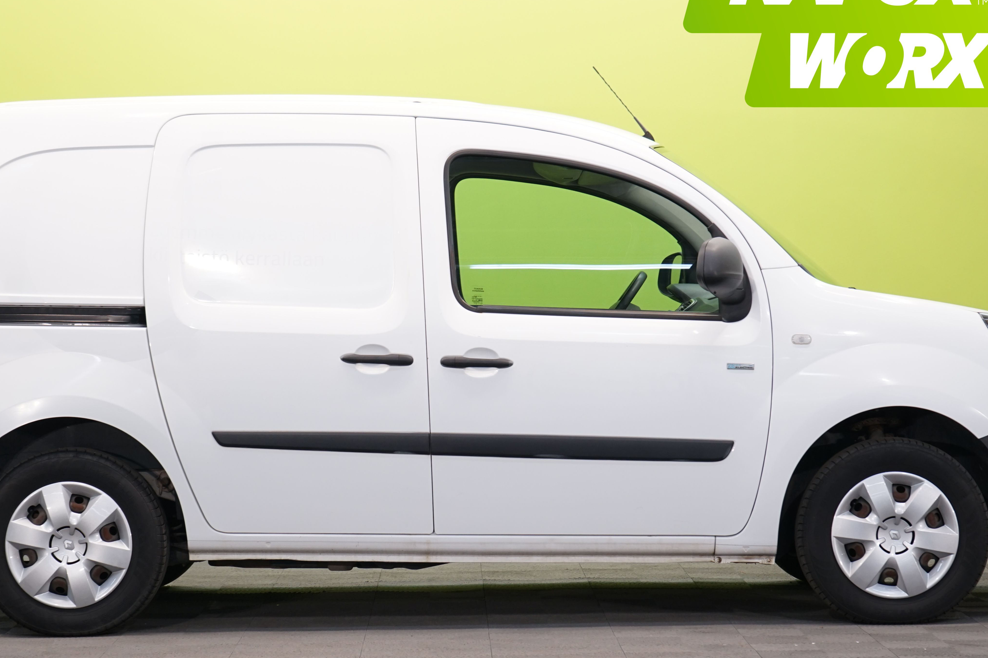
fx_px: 2826
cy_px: 354
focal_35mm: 103
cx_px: 472
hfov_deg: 19.8
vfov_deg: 13.3
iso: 400
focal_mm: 70
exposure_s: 1/25
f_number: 5.6
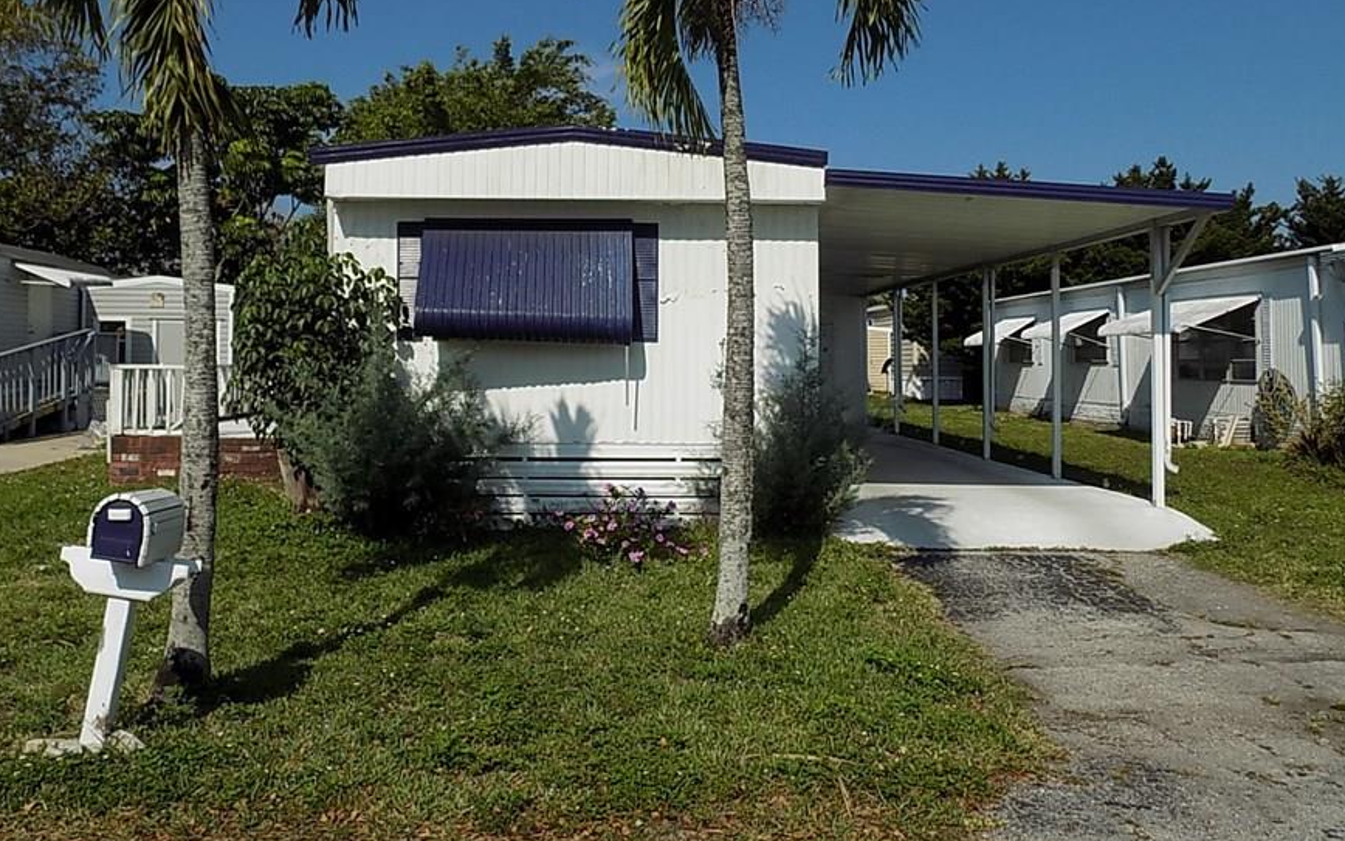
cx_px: 635
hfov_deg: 62.8
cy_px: 313
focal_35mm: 30
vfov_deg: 41.5
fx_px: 1100
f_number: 9.9
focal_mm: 4.3
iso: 80
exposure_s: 1/250
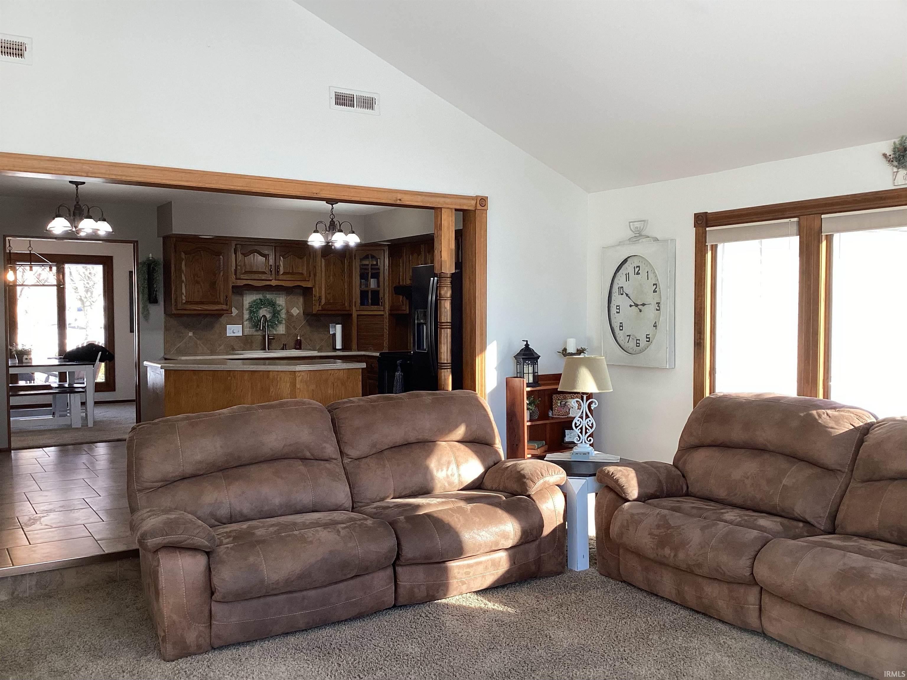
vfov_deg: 45.4
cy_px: 340
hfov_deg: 58.4
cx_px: 454
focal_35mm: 31
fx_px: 812
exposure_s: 1/120
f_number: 2.4
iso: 80
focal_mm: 3.3
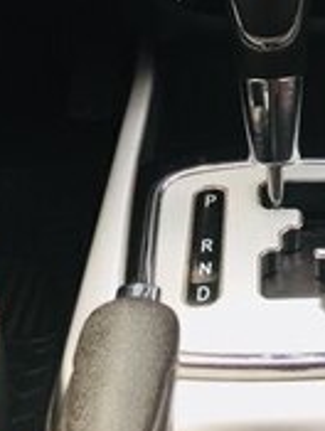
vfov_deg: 21.3
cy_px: -143
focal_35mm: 82
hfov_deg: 17.9
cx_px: 273
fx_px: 1023
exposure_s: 1/50
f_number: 2.2
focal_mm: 4.15
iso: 40
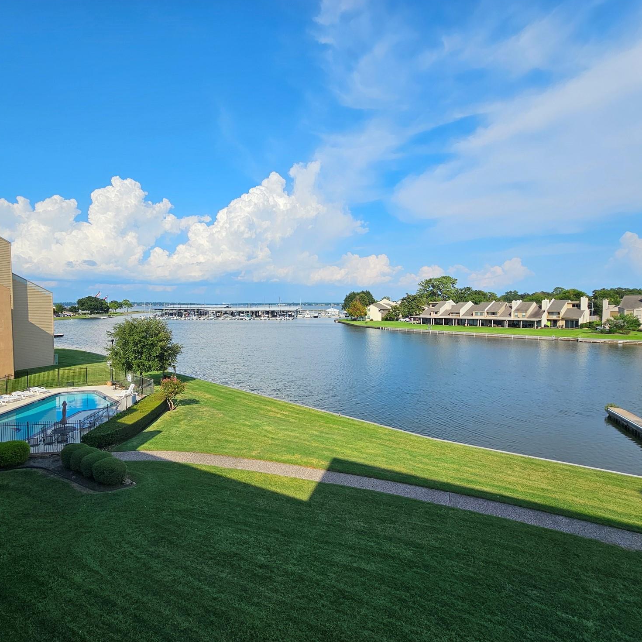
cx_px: 276
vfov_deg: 87.4
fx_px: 336
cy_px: 331
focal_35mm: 16
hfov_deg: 86.9
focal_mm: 2.2
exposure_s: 1/3177
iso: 50
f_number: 2.2
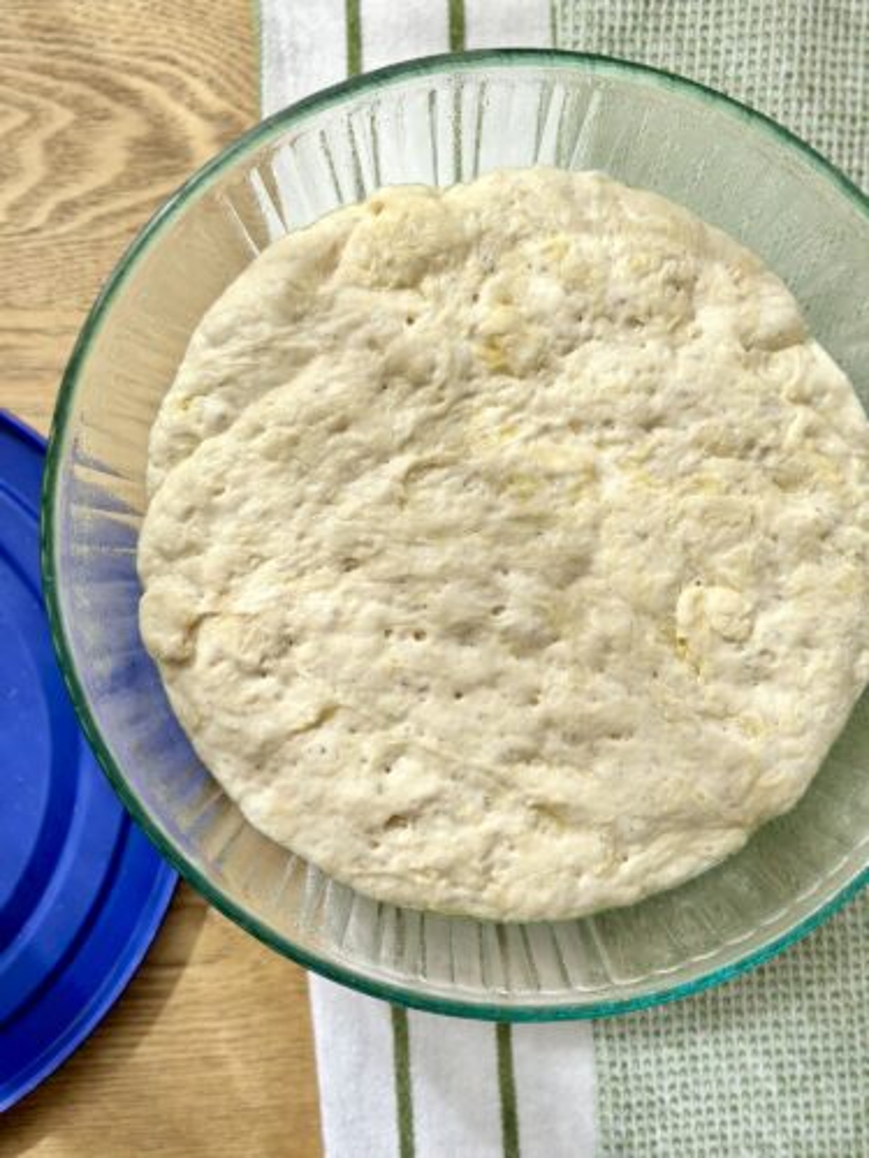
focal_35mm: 48
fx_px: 1607
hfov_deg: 30.3
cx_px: 434
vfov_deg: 39.7
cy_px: 579
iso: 80
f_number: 1.78
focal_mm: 6.86
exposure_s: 1/1953
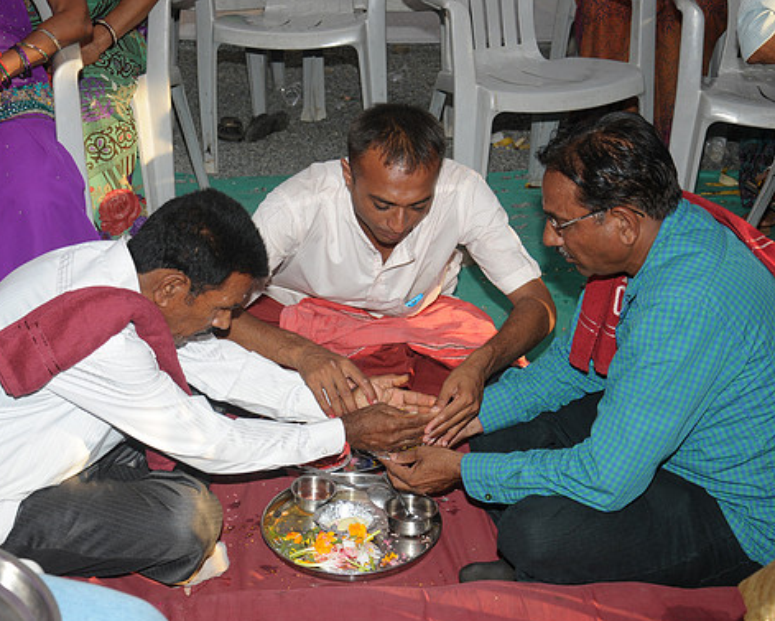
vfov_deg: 25.2
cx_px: 362
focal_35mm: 61
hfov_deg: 31.2
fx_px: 1390
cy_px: 315
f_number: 6.3
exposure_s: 1/125
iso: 200
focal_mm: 35
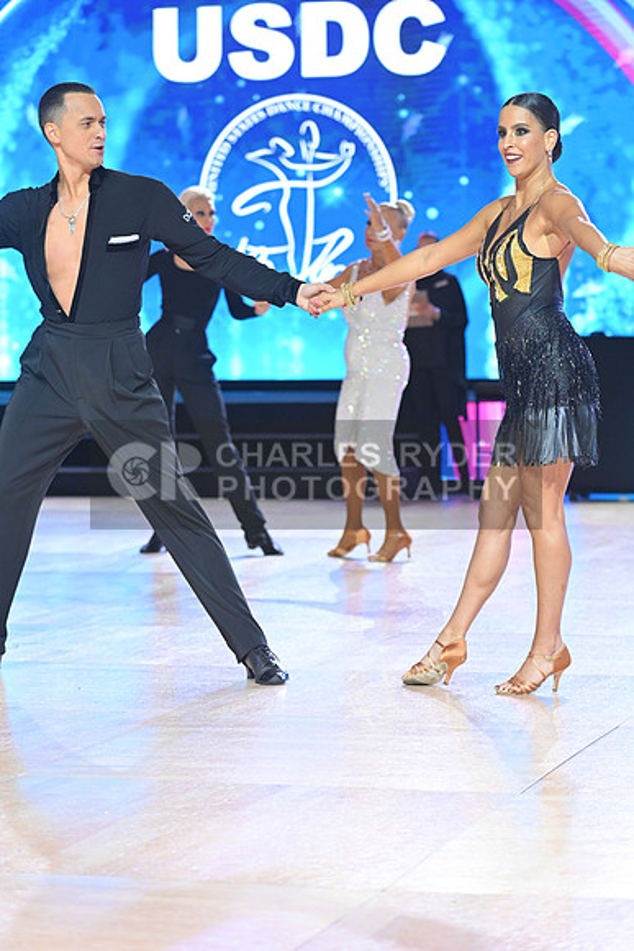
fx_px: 2904
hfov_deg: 12.5
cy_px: 476
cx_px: 317
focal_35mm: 110
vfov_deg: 18.6
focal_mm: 110
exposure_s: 1/250
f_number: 4
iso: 2000
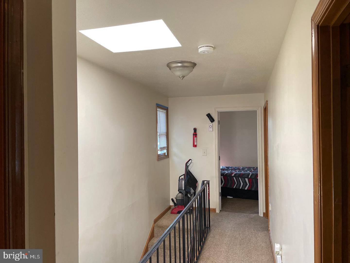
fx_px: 263
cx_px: 175
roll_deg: +0.6
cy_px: 132
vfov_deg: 53.1
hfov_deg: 67.3
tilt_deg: +0.9
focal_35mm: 26
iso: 125
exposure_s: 1/121
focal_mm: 4.2
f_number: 1.6
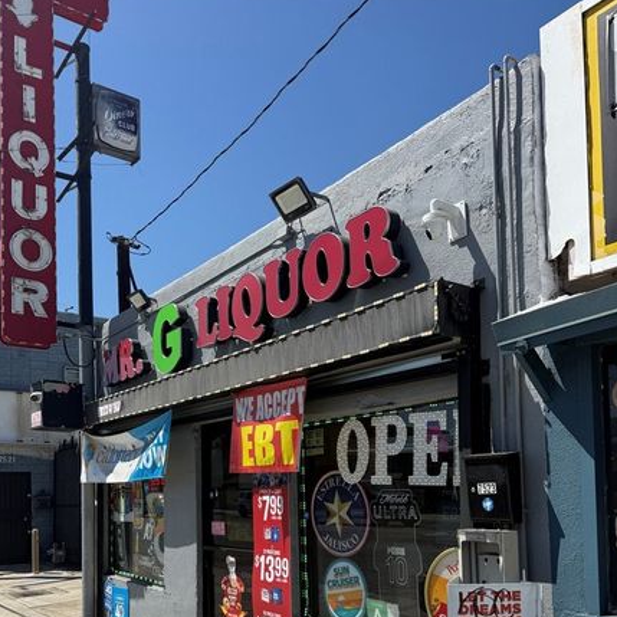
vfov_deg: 47.7
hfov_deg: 49.7
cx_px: 278
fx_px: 665
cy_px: 470
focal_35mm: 33
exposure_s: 1/5714
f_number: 1.78
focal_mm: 6.76
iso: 80
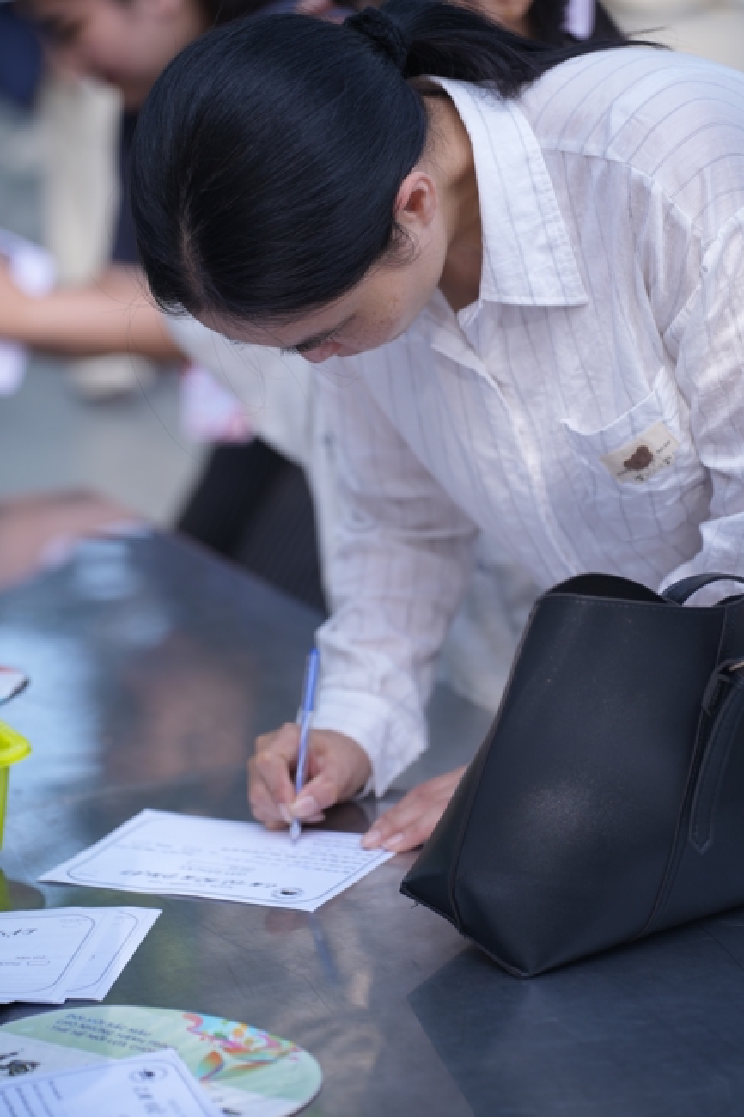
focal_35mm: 113
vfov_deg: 18.1
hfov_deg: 12.1
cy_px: 558
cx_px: 372
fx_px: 3505
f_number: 3.2
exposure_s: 1/320
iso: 100
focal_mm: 113
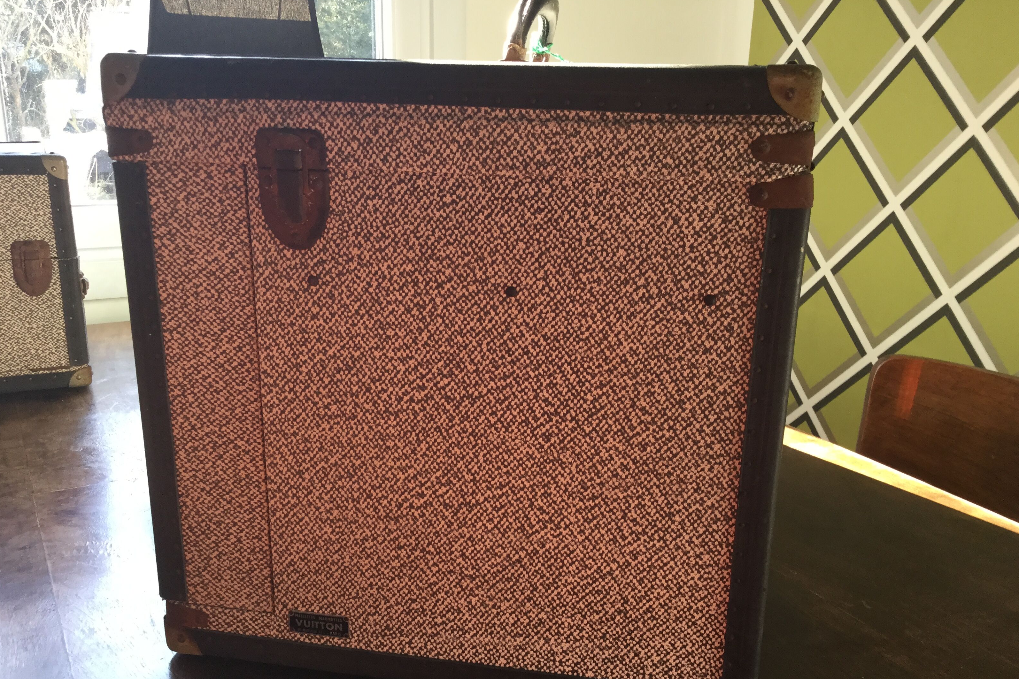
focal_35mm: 33
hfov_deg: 57.2
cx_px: 518
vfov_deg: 39.9
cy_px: 387
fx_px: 934
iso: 32
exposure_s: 1/33
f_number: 2.4
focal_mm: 3.3
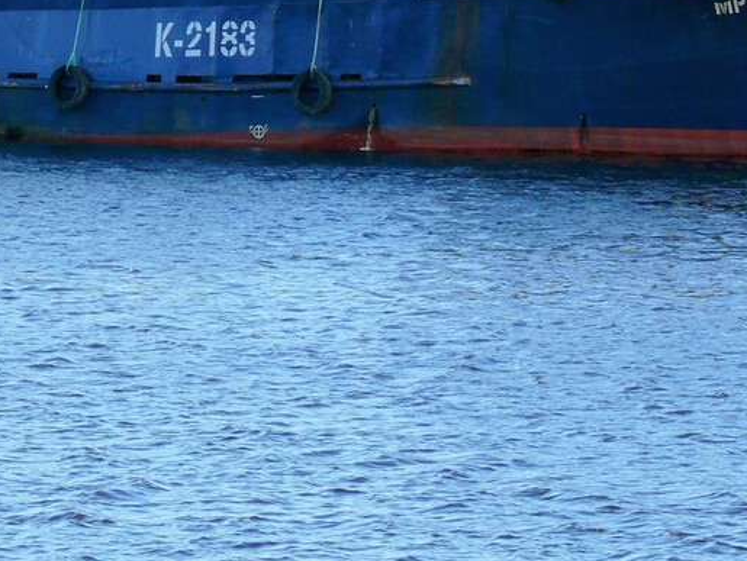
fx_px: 8616
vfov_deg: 3.7
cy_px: -101
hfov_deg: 5.0
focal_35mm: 399
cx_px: 471
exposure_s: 1/200
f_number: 4
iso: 100
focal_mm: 30.5
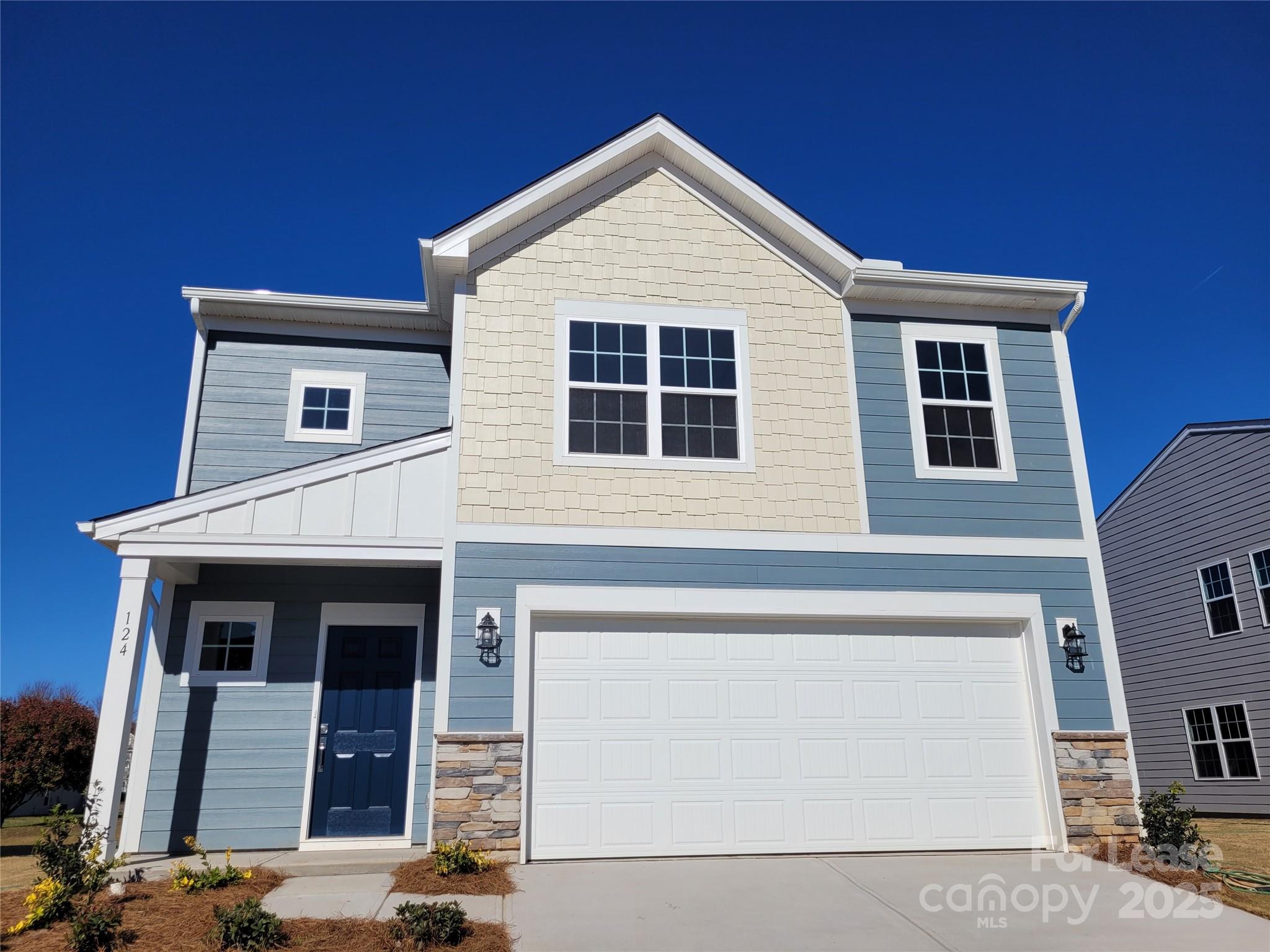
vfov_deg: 53.1
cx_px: 635
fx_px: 954
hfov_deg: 67.3
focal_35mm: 26
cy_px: 476
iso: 40
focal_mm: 5.4
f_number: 1.8
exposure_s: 1/6234
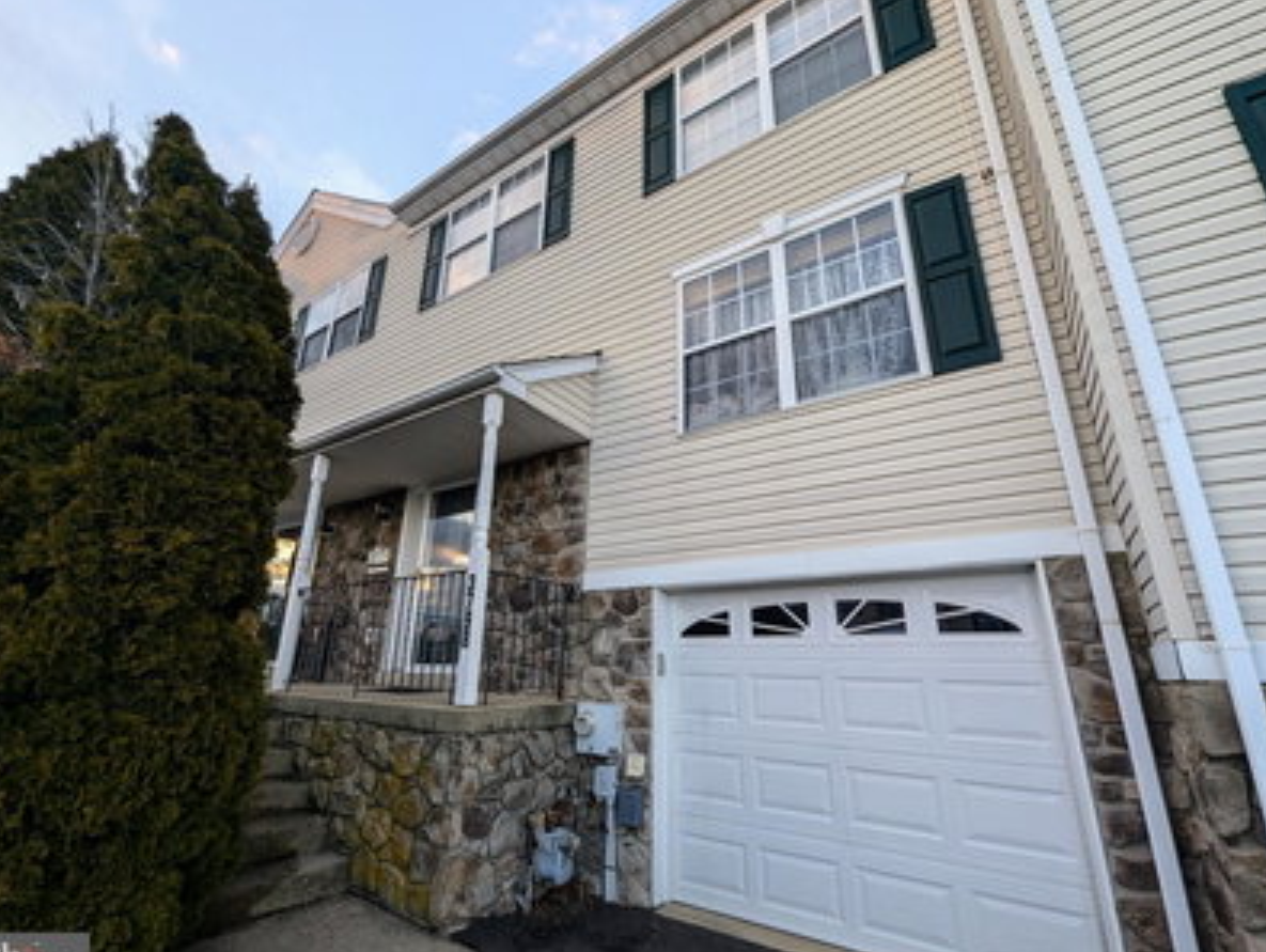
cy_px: 474
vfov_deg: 85.8
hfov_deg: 101.9
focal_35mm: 14
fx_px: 512
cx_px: 604
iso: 32
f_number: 2.2
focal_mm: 1.95
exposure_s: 1/87.3
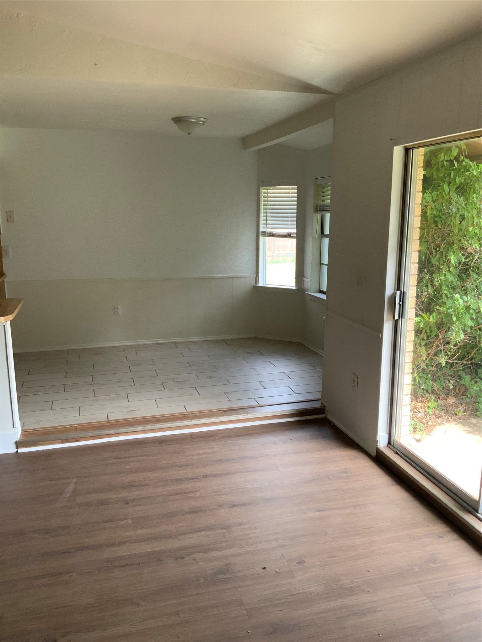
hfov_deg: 48.2
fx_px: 538
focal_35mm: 29
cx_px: 241
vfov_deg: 61.7
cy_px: 321
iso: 64
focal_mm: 3
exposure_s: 1/122
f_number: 1.8
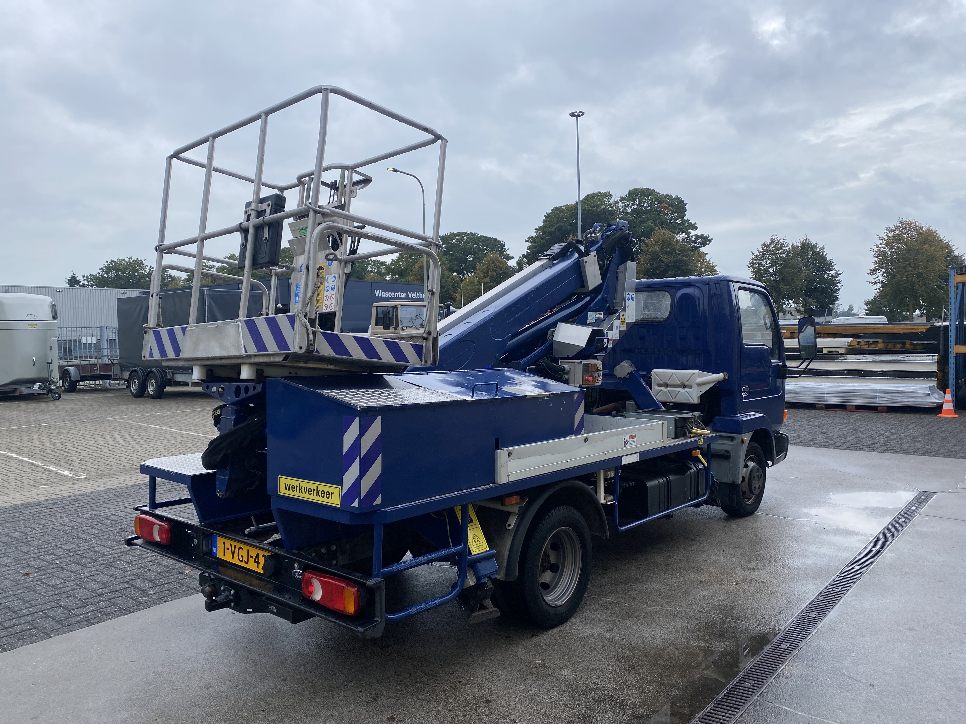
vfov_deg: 53.1
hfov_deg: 67.3
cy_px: 362
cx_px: 483
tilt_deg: -2.2
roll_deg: +1.1
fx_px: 726
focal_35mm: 26
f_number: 1.8
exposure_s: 1/654
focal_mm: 4.25
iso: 32
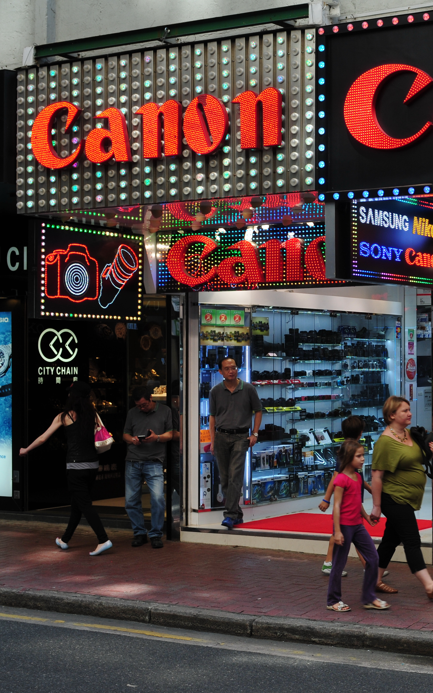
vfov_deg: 30.7
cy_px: 346
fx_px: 1261
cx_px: 506
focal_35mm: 67
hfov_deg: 18.6
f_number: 5.6
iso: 200
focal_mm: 29
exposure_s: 1/125
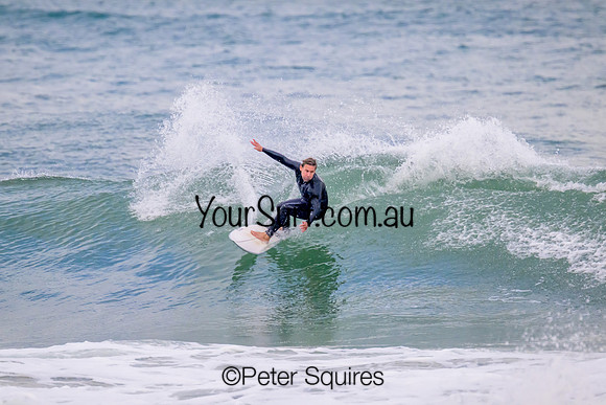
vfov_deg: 1.9
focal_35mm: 720
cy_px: 202
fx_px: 12131
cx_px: 303
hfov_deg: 2.9
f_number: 11
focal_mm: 690
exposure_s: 1/2000
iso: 3200
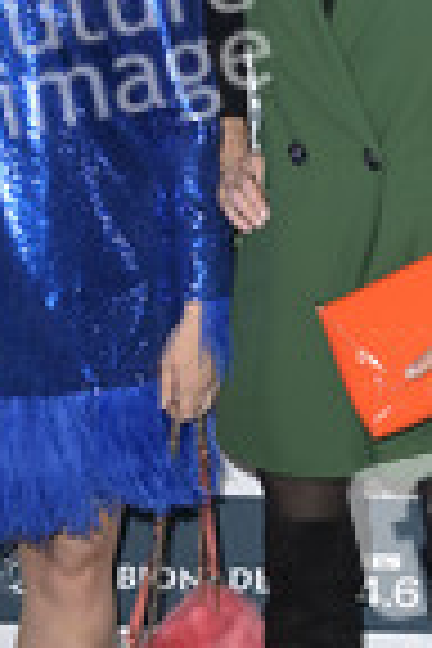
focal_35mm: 139
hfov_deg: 9.9
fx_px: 2502
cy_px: 288
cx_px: 171
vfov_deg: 14.8
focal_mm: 50
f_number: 6.3
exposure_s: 1/250
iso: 640
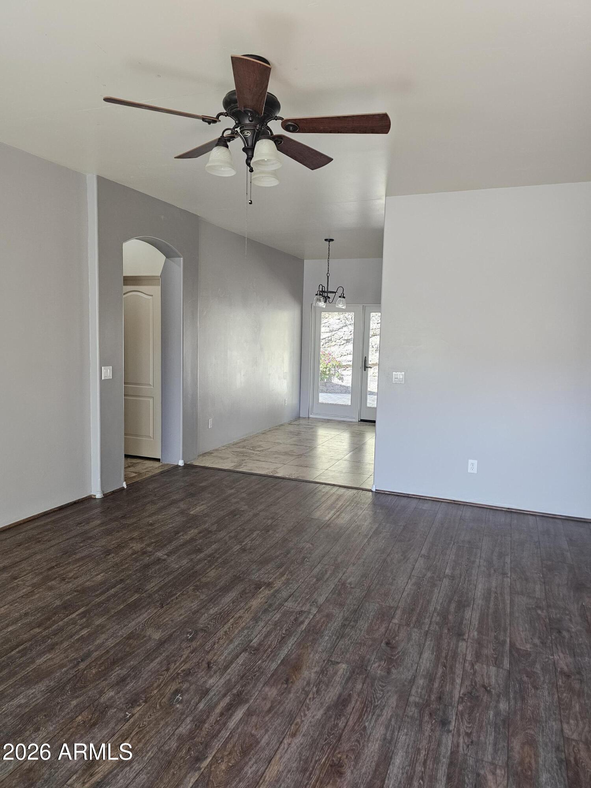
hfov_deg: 58.9
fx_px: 524
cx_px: 296
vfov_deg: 73.9
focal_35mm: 23
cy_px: 394
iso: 200
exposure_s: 1/180
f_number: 1.7
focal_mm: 6.3
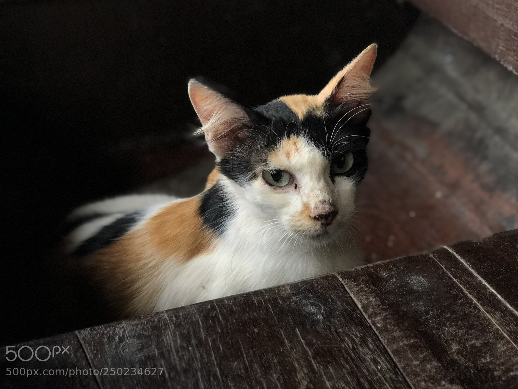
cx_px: 258
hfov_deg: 34.9
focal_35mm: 55
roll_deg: -1.8
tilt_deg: -33.0
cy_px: 193
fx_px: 823
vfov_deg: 26.6
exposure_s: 1/50
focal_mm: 6
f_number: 2.4
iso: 100
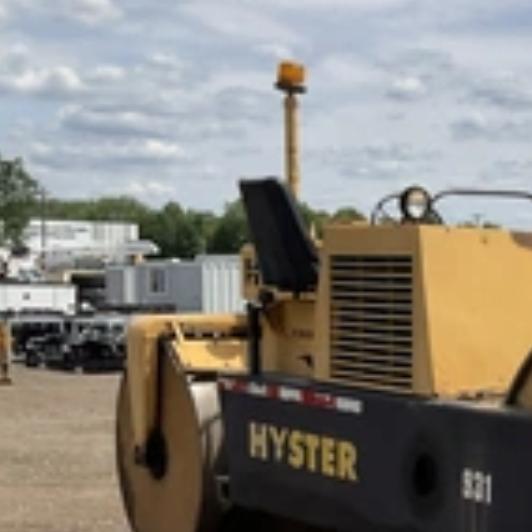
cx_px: 667
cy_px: 420
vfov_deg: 23.7
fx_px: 1252
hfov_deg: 21.9
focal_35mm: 72
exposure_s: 1/2667
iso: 25
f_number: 1.8
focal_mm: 3
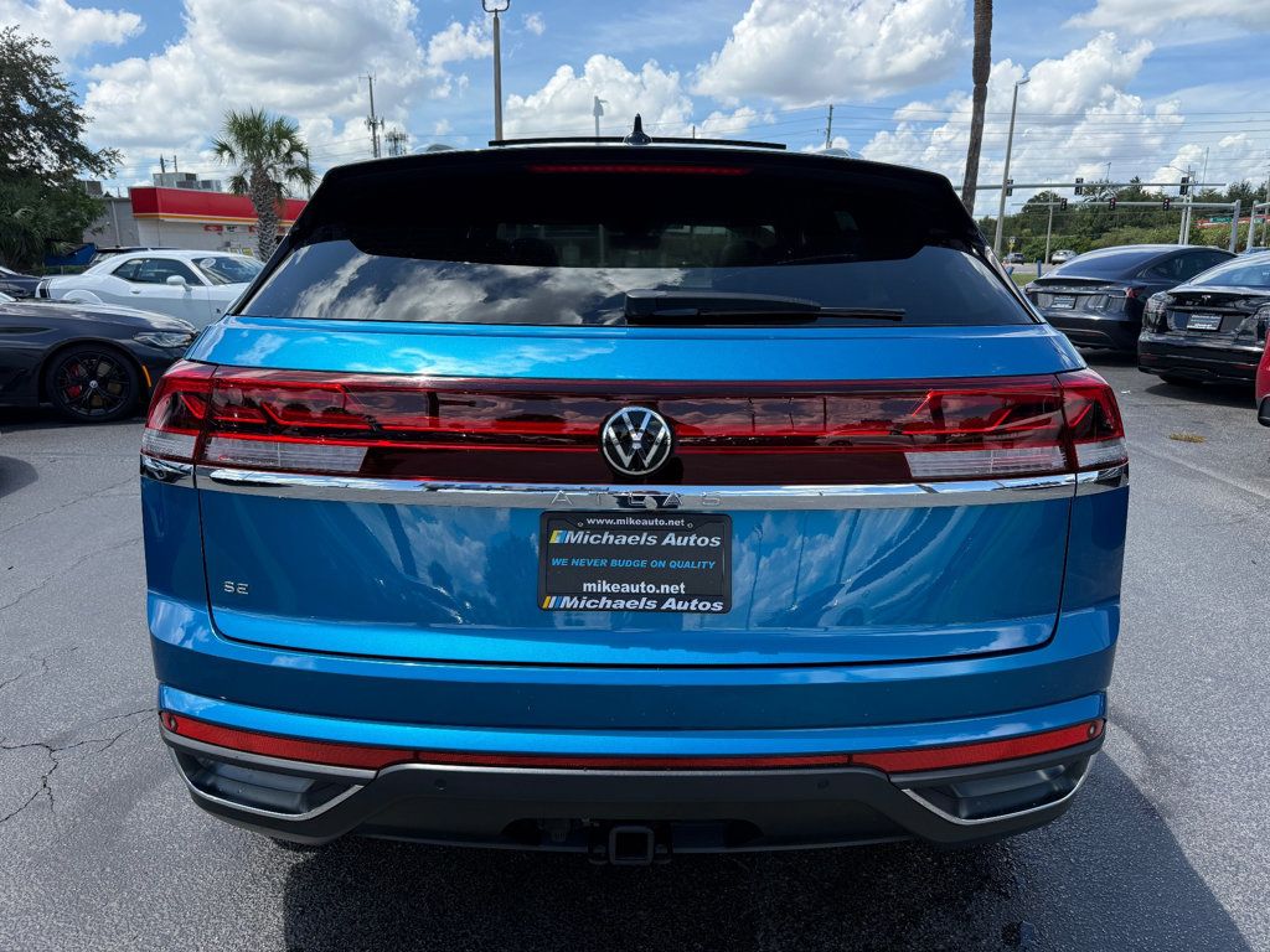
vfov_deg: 56.8
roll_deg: -0.5
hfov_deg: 71.6
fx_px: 881
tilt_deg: -13.5
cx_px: 635
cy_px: 476
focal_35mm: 24
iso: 100
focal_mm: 6.76
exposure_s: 1/3021
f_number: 1.78
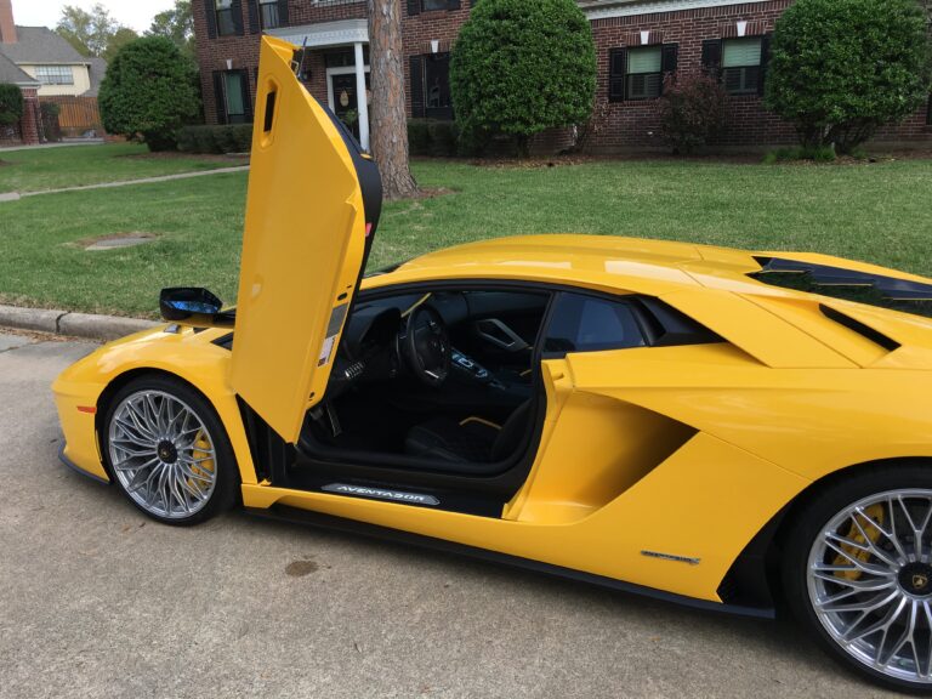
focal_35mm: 29
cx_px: 466
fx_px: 781
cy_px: 350
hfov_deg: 61.7
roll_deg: +3.4
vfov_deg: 48.2
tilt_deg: -14.4
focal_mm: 4.15
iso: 25
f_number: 2.2
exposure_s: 1/392
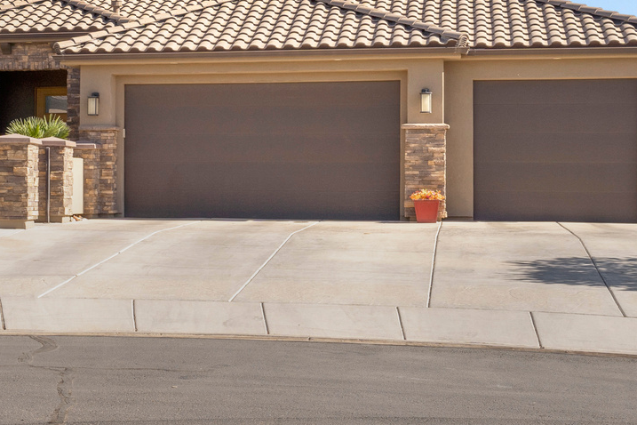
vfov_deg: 16.9
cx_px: 74
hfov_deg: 24.7
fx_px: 1415
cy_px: 95
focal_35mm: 80
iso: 250
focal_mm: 28
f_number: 9
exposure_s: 1/500
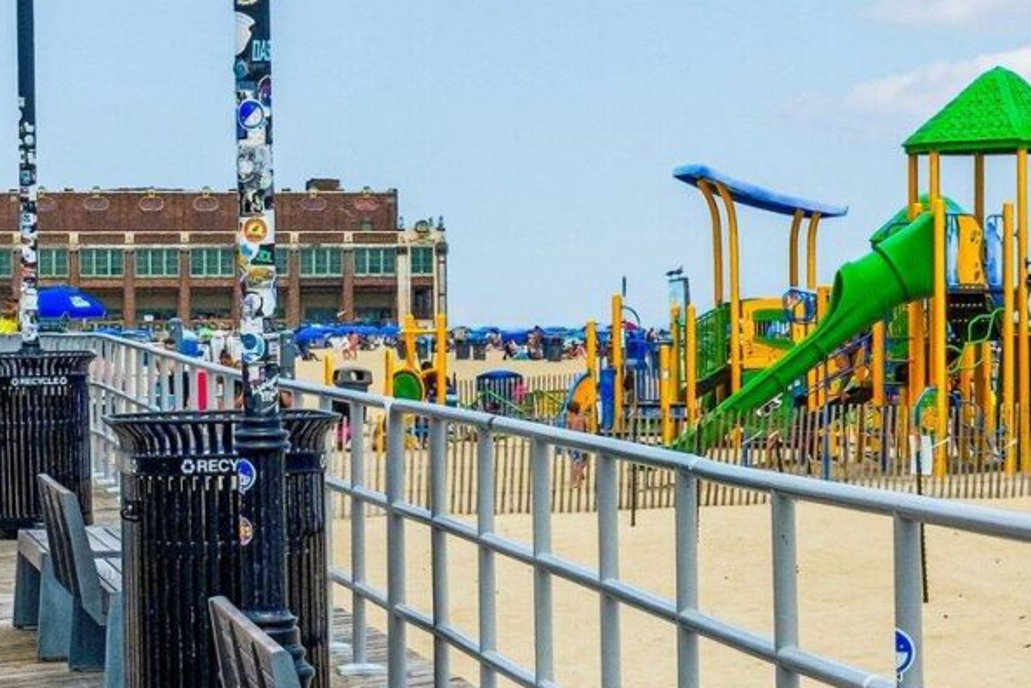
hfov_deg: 13.1
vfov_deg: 9.1
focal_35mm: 151
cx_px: 1365
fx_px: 4326
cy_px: 348
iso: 250
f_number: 10
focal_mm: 23
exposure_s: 1/680
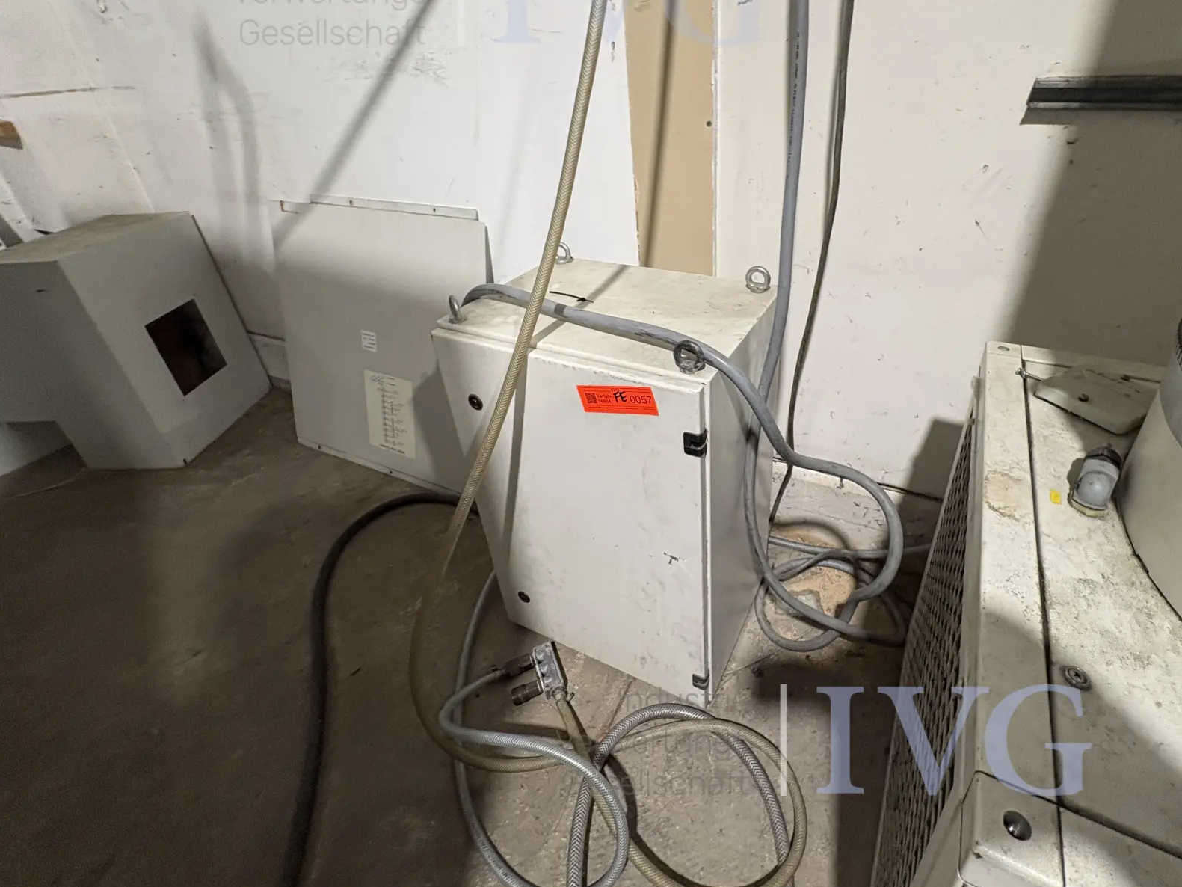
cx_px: 662
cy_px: 365
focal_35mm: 17
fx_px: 581
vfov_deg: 74.1
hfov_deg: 90.6
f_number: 2.2
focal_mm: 2.22
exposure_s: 1/50
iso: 160
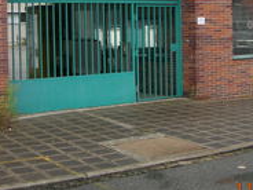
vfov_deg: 19.6
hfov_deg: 26.3
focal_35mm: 74
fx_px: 541
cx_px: 155
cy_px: 26
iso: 50
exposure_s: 1/34.5
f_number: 2.9
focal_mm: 5.7
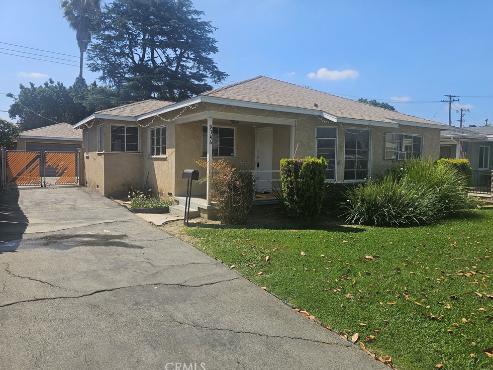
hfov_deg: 71.6
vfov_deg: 56.8
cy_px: 181
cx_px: 251
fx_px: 342
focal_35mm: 24
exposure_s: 1/754
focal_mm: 6.3
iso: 10
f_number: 1.7
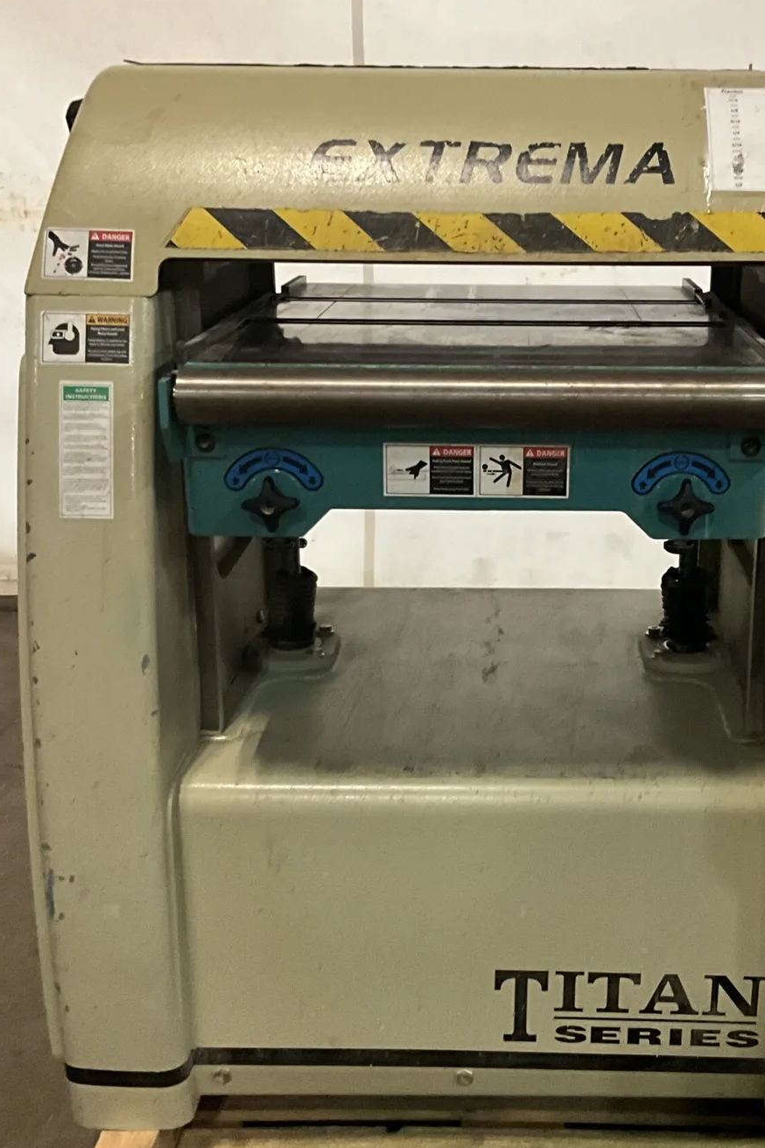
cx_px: 534
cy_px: 578
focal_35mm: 46
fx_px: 1466
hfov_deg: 29.0
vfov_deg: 42.7
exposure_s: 1/60
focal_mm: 3
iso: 200
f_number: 1.8
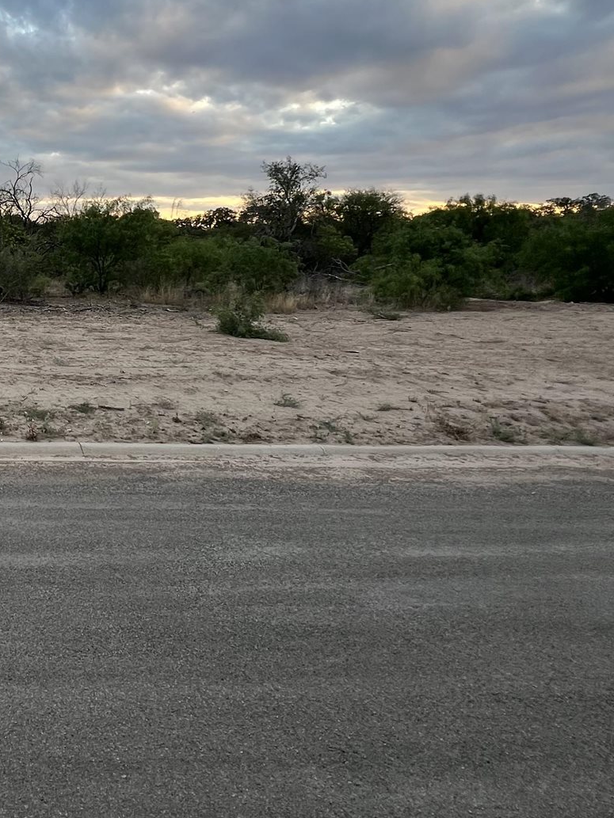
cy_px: 261
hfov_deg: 40.1
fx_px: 686
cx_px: -45
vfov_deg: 60.0
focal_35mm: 29
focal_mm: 1.57
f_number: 1.8
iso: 32
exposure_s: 1/161
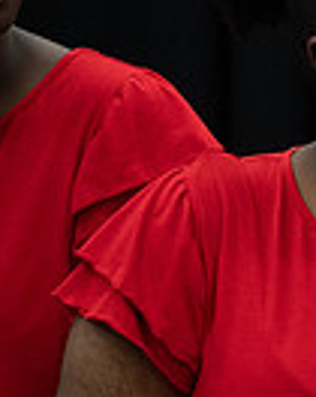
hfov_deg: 1.8
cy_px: 144
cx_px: 828
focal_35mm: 835
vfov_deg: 2.3
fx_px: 9796
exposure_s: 1/125
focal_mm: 202
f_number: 6.3
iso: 8000
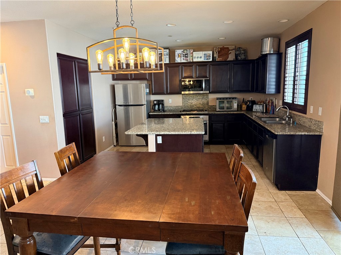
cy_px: 128
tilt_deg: -9.0
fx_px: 236
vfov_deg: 56.8
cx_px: 170
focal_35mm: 24
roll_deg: +1.4
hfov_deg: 71.6
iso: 250
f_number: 1.78
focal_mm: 6.76
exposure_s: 1/60
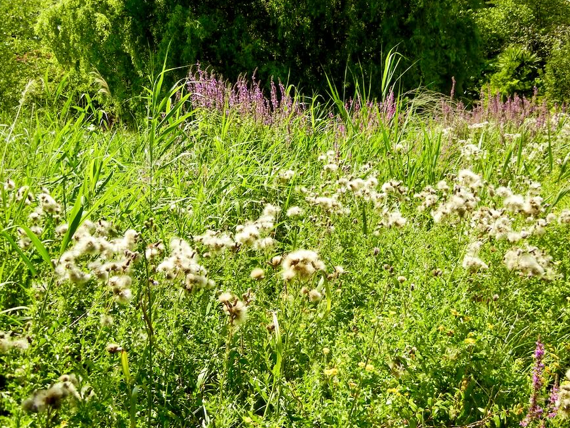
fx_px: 659
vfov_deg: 36.0
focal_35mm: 40
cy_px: 218
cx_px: 320
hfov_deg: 46.7
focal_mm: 6.2
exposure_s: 1/626
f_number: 3.6
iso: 160
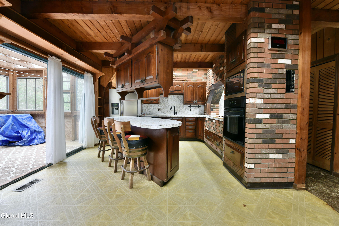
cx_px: 170
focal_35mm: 14
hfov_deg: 104.2
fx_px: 132
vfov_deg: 81.3
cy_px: 113
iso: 800
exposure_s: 1/20
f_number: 11
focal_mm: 14
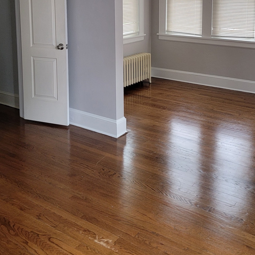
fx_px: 358
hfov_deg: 39.1
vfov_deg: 36.8
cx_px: 144
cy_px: 28
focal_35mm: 43
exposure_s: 1/120
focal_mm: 6.7
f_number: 1.8
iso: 250
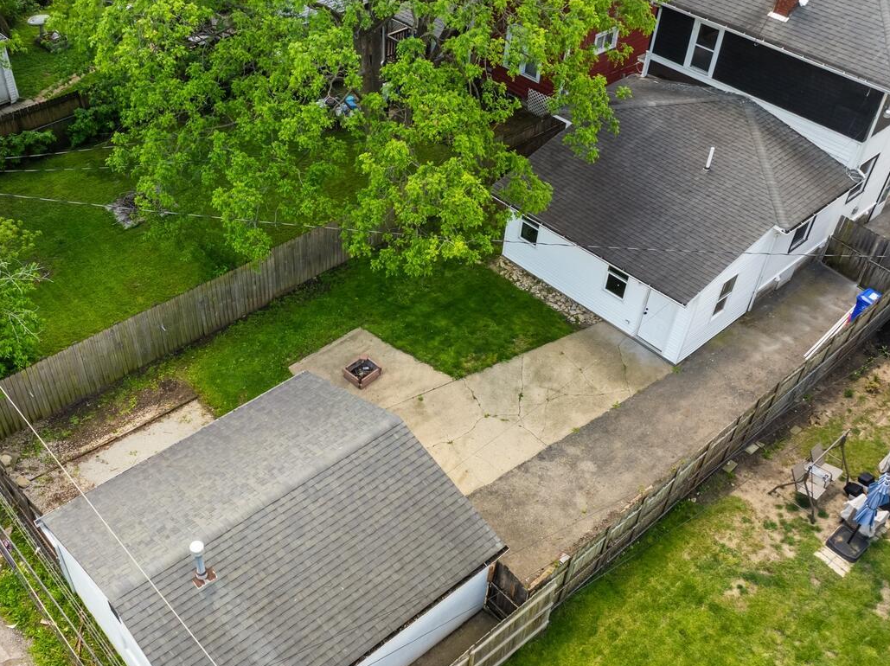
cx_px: 356
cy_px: 368
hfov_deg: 52.3
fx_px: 899
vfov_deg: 40.6
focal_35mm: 35
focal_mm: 12.29
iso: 100
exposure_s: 1/30
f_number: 2.8
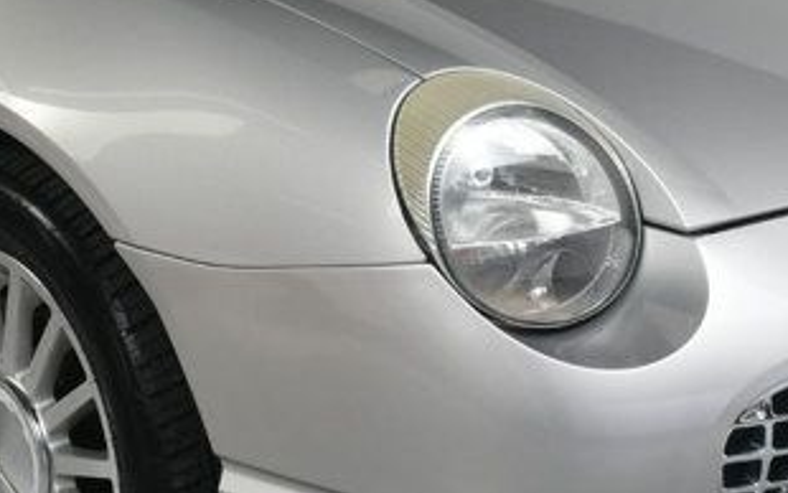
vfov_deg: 10.8
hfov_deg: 17.2
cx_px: 280
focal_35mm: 121
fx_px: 2599
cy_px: 58
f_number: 13
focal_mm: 24
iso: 100
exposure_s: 1/160
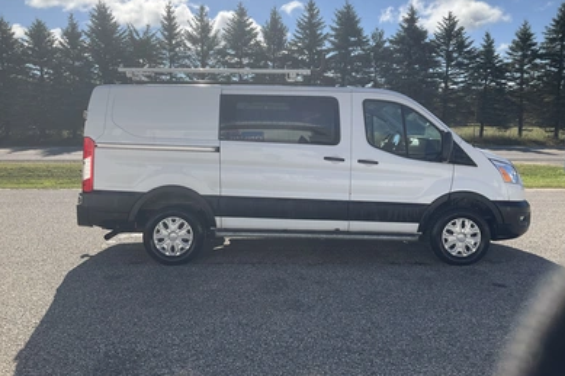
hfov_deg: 60.3
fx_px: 486
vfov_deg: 42.2
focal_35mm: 31
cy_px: 161
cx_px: 285
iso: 25
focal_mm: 3
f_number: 1.8
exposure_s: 1/2320
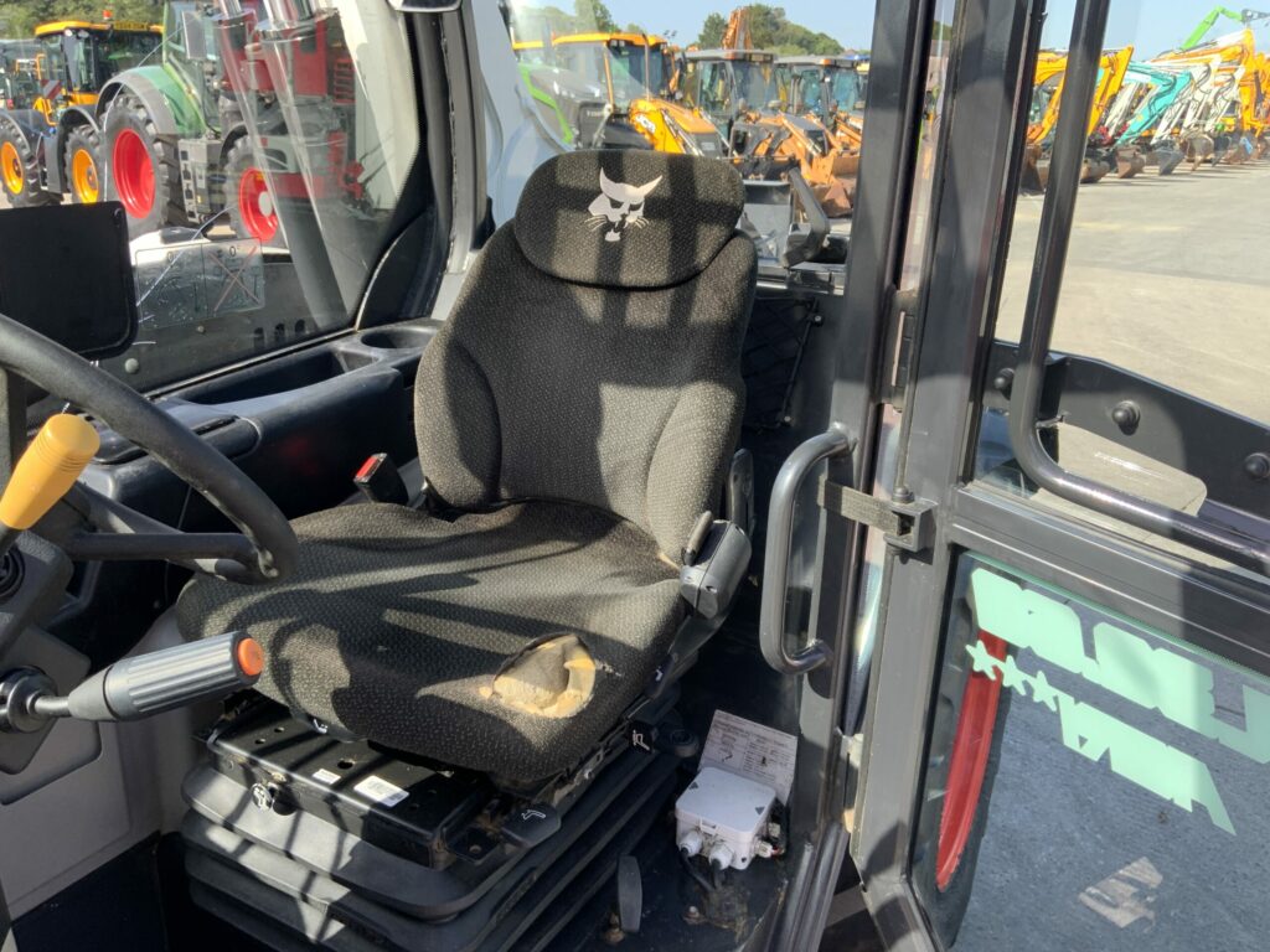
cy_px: 476
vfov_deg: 48.2
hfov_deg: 61.7
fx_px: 1064
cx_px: 635
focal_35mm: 29
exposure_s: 1/218
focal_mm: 3
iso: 16
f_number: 1.8
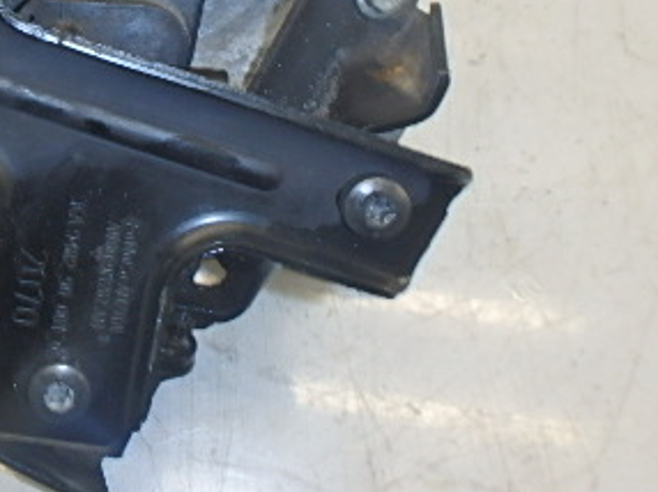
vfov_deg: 29.7
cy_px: 60
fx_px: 893
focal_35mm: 47
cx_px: 32
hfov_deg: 37.1
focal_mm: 3.7
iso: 200
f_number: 6
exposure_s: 1/30
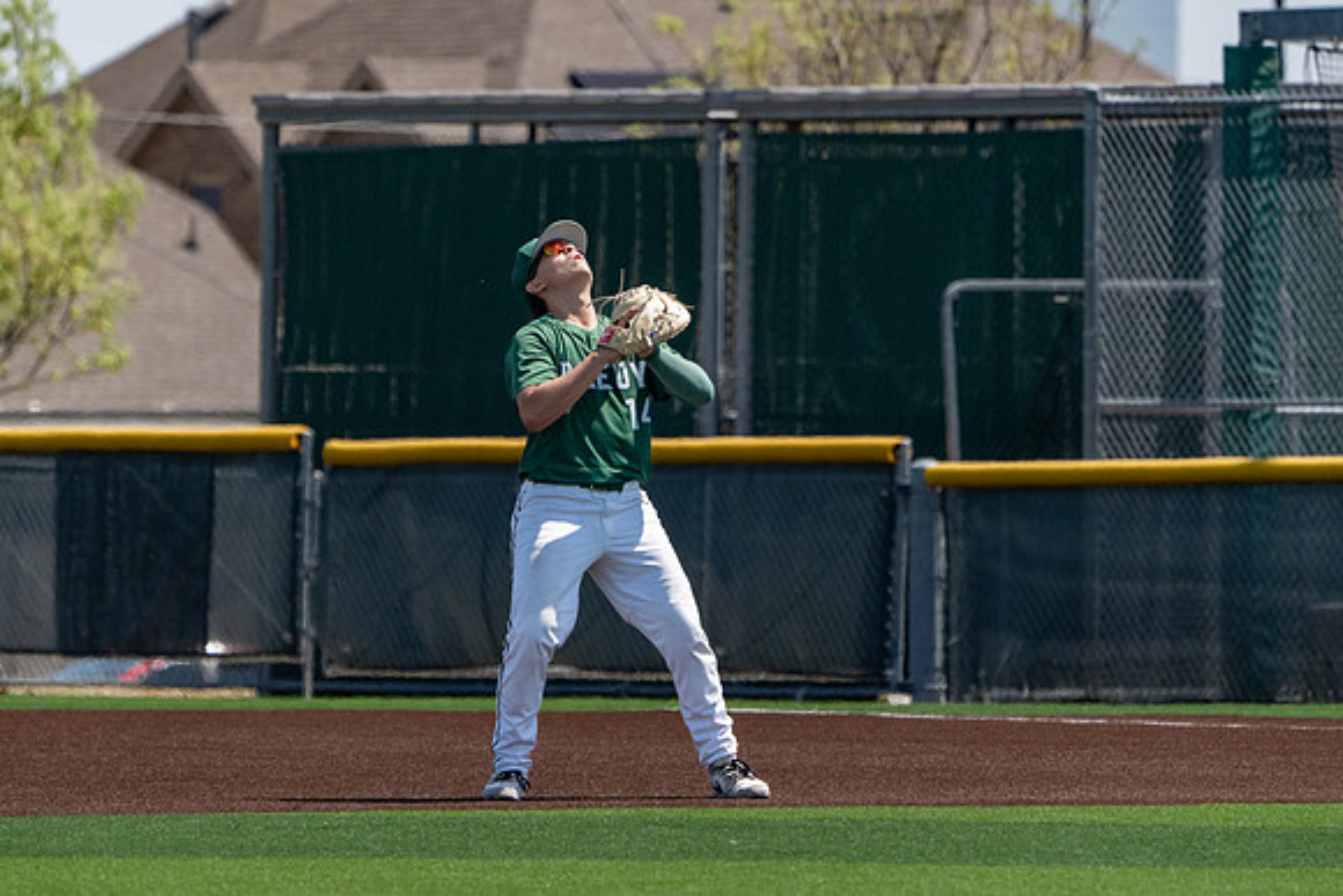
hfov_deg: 4.3
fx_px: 17684
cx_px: 649
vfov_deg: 2.9
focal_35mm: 474
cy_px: 462
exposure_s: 1/3200
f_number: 8
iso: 1250
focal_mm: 420
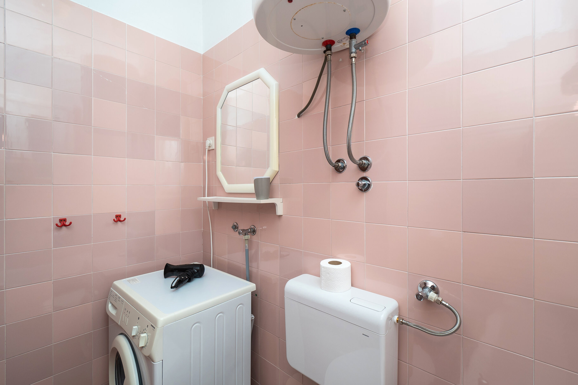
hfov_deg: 100.4
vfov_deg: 77.3
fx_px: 241
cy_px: 192
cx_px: 289
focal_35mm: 15
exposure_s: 1/160
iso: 200
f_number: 8
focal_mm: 10
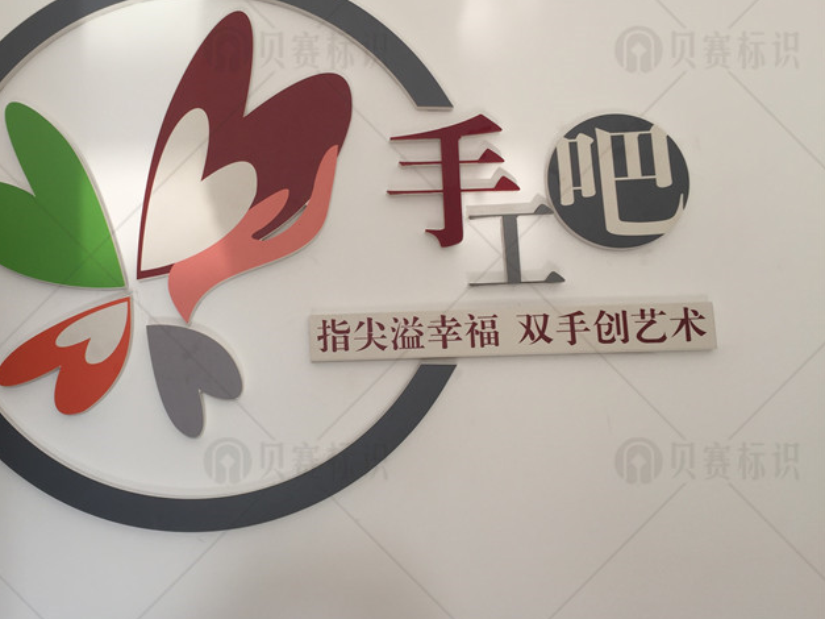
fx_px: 882
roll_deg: -0.4
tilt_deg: +9.3
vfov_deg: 38.5
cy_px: 253
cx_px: 301
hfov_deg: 49.6
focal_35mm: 37
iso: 32
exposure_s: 1/50
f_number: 2.2
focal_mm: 4.15
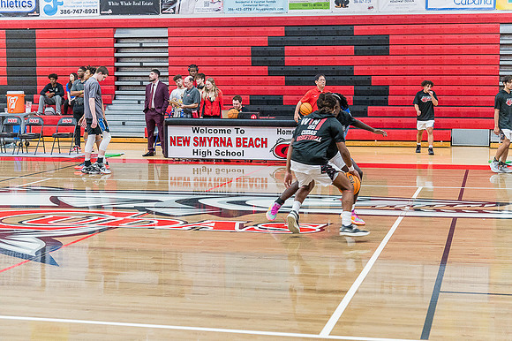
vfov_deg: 20.6
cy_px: 170
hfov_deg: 30.5
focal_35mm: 66
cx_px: 256
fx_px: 938
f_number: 4
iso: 5000
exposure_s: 1/320
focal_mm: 66
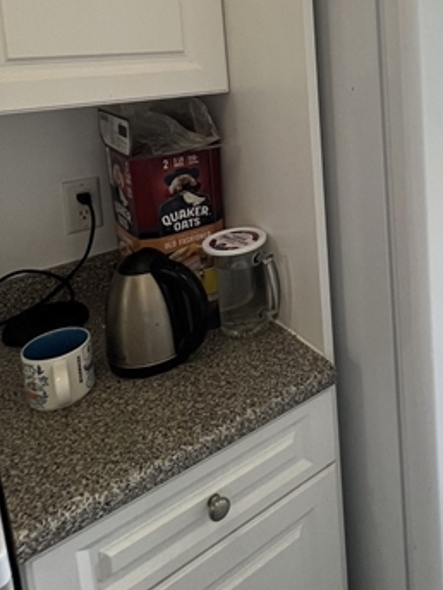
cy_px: 111
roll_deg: +2.4
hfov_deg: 44.9
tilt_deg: -8.1
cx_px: 378
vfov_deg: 56.8
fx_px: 495
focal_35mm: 29
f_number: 1.8
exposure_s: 1/120
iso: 160
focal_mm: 1.57
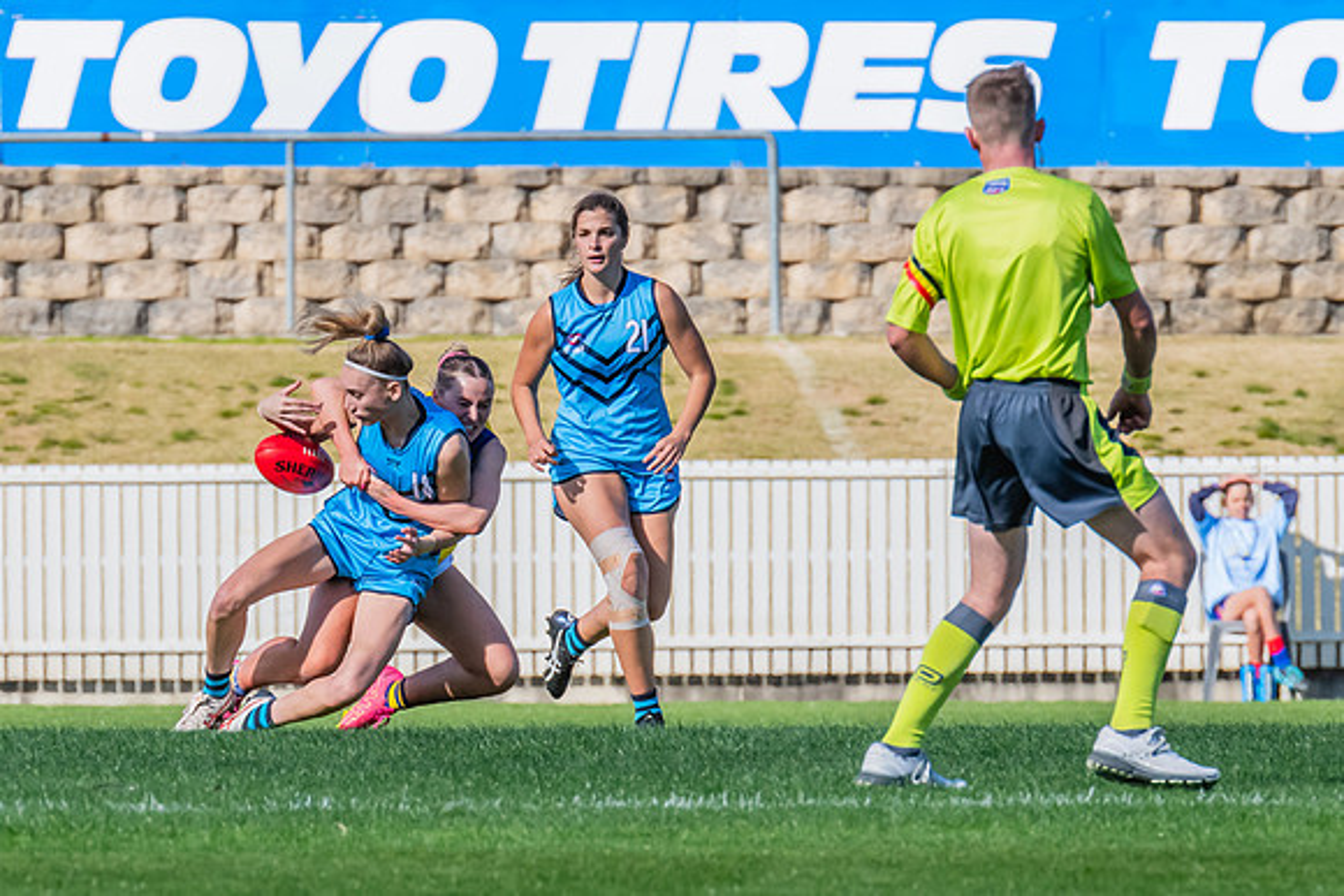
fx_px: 29782
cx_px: 301
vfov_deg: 1.7
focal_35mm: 798
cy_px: 471
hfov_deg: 2.6
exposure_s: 1/1250
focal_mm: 420
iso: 800
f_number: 11
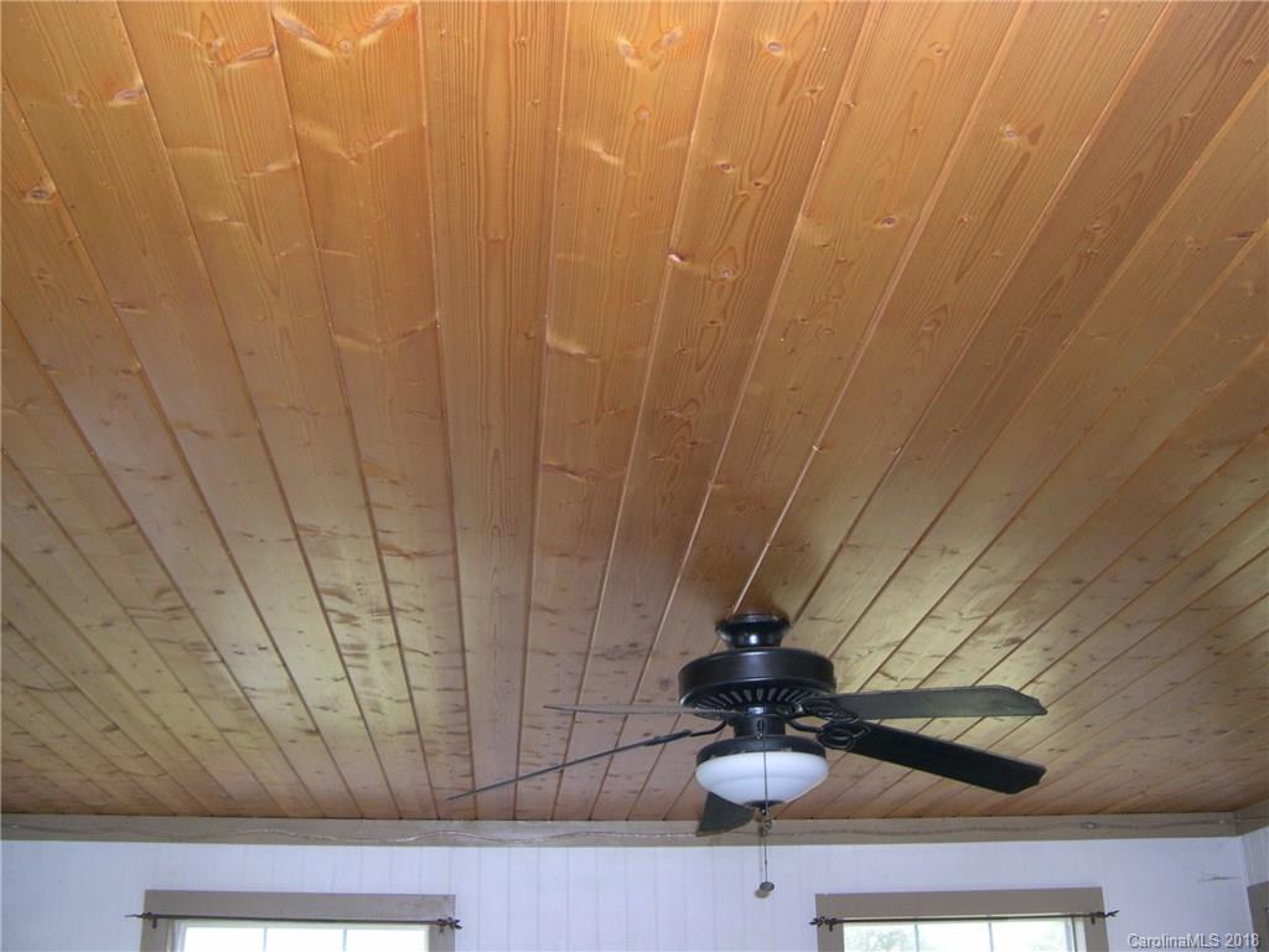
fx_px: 1393
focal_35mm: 38
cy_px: 476
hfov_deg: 49.0
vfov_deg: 37.7
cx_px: 634
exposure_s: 1/60
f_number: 2.8
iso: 191
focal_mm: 8
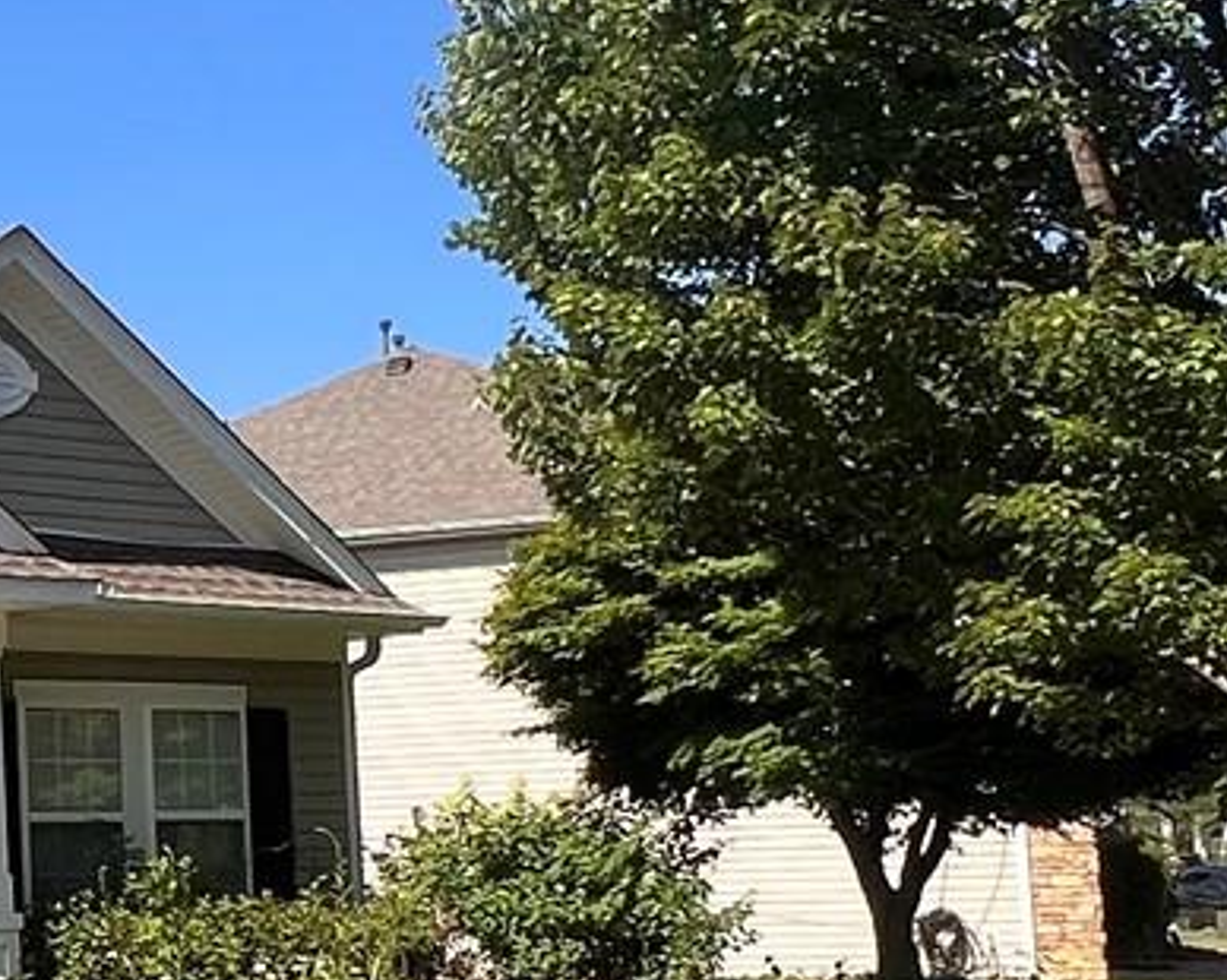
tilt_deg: +4.8
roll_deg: +0.6
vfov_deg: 22.7
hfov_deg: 24.6
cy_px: 670
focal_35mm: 67
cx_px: -379
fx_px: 2432
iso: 32
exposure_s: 1/1575
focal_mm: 1.57
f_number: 1.8
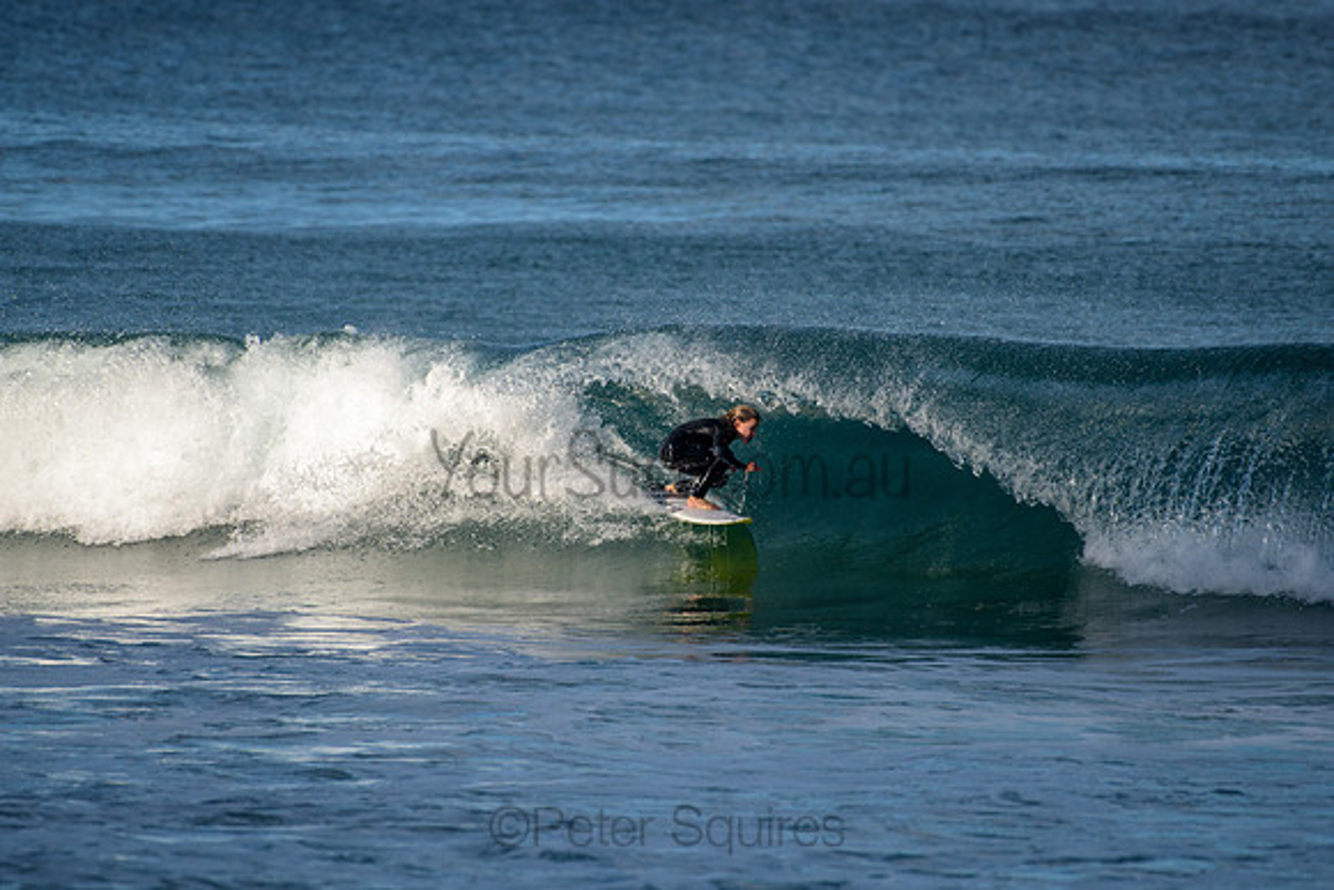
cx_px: 685
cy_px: 433
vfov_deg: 2.2
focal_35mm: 613
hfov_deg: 3.4
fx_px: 22730
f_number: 5.6
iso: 280
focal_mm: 500
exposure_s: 1/2000
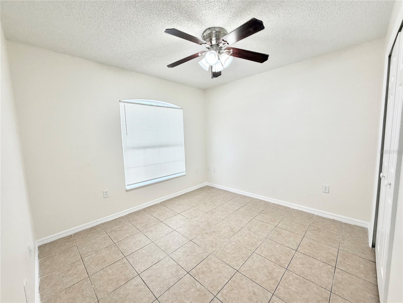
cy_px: 152
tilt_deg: -6.3
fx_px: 163
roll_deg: +1.7
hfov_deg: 102.1
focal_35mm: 14
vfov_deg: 85.7
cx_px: 202
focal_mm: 2.22
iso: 125
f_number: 2.2
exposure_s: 1/121
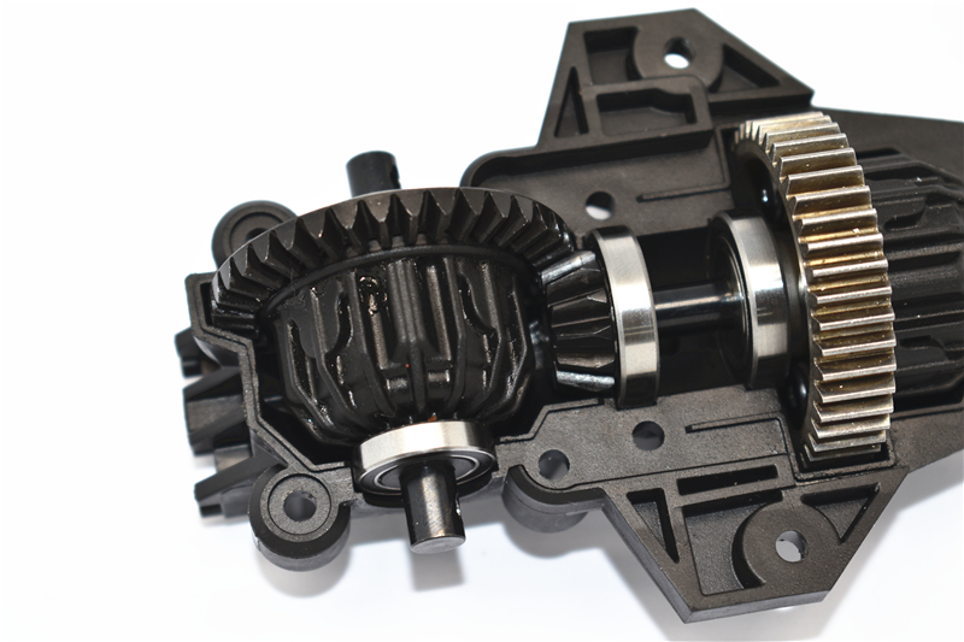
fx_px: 2209
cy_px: 321
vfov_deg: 16.5
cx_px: 482
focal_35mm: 82
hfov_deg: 24.6
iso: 100
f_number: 5.6
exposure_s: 1/60
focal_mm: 55
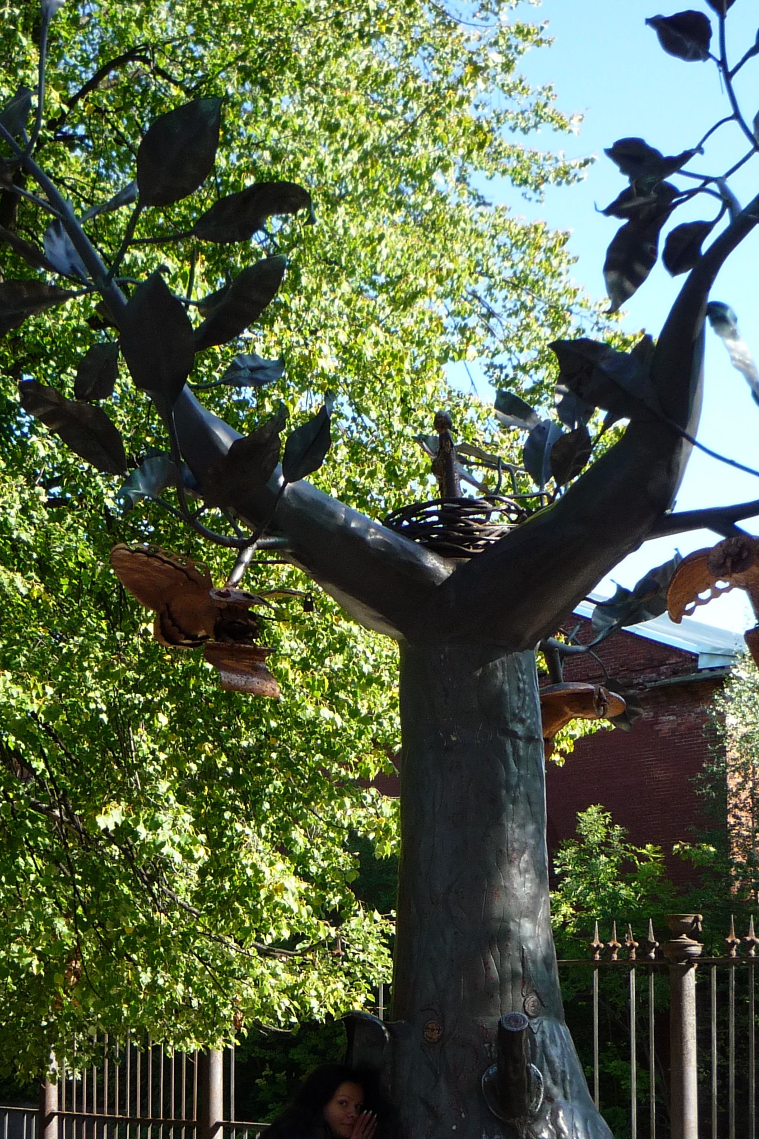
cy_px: 889
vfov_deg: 34.7
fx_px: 1771
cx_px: 313
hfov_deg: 24.2
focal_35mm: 56
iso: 100
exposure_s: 1/160
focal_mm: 5.2
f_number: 4
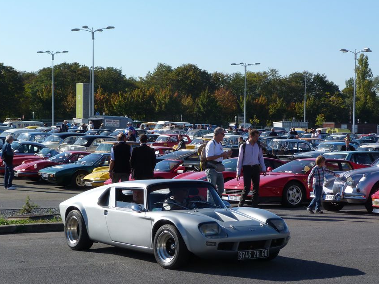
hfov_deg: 22.2
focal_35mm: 88
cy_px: 138
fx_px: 964
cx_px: 179
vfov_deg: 16.8
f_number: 5.6
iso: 80
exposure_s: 1/320
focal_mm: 13.2
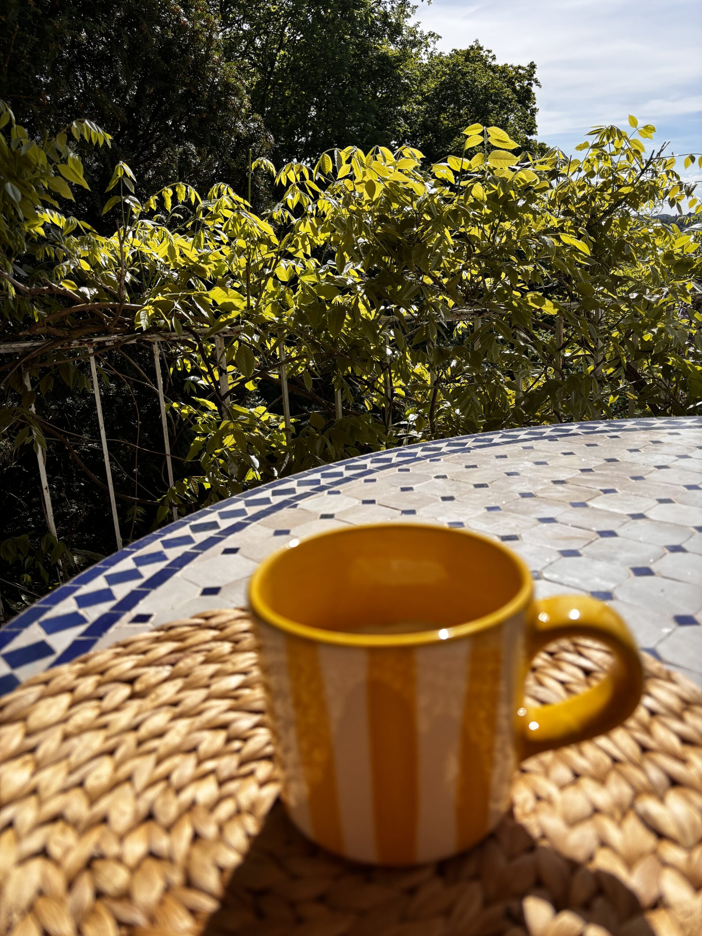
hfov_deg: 53.1
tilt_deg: -17.9
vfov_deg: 67.3
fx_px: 703
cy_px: 468
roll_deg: +2.8
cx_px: 351
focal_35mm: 26
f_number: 1.6
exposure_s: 1/3205
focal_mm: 5.96
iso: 50
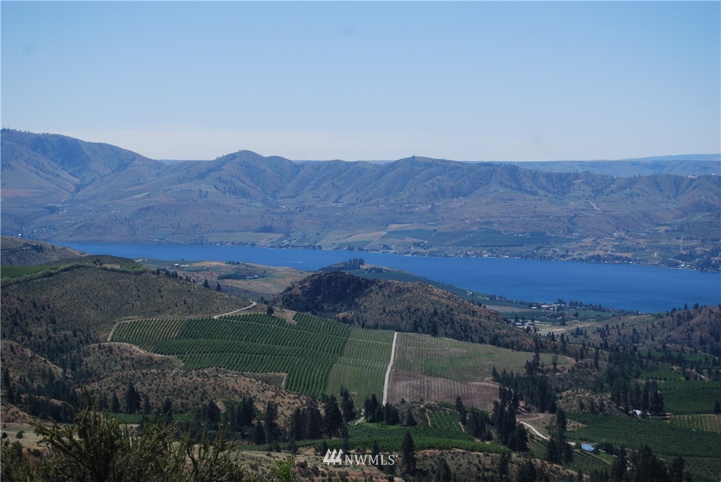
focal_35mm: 82
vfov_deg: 16.6
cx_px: 360
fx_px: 1654
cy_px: 241
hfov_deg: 24.6
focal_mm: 55
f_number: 6.3
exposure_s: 1/160
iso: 100
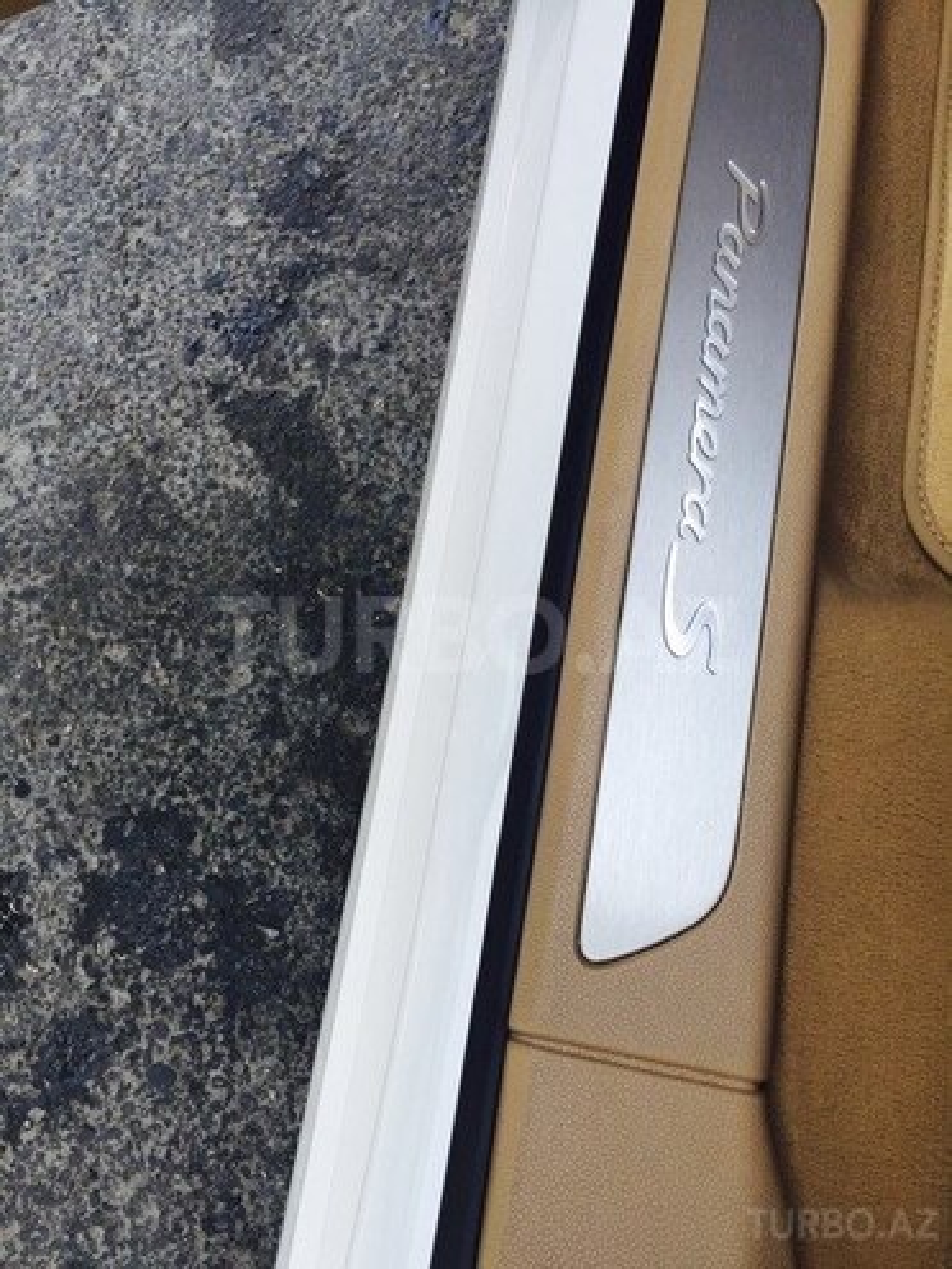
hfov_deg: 48.2
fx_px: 1063
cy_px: 634
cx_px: 476
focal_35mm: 29
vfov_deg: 61.7
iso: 32
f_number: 2.2
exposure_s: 1/234
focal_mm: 4.15
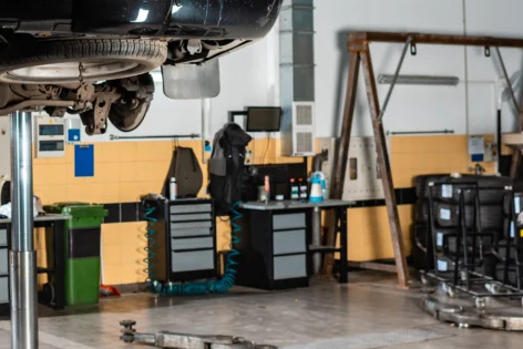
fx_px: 1104
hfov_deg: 25.7
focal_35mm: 76
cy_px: 126
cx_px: 47
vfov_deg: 17.9
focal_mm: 35
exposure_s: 1/200
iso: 100
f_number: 3.5
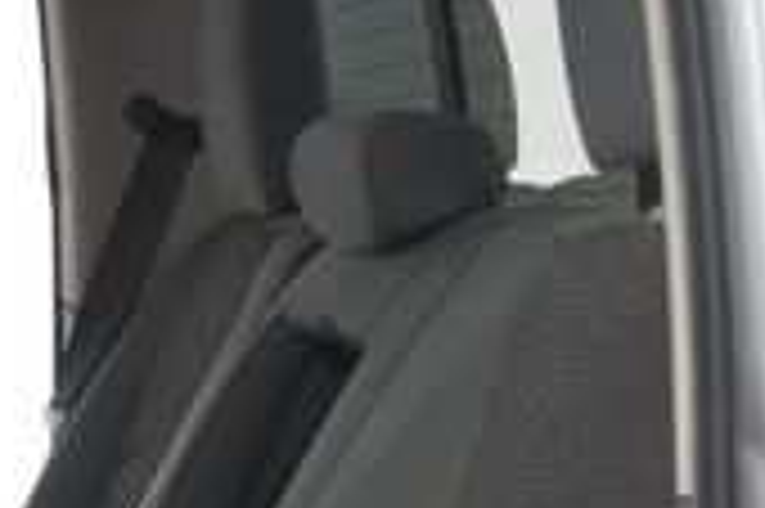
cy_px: 913
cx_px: -94
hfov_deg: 17.5
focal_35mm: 113
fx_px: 2399
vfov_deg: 11.3
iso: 100
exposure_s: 1/160
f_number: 4
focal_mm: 20
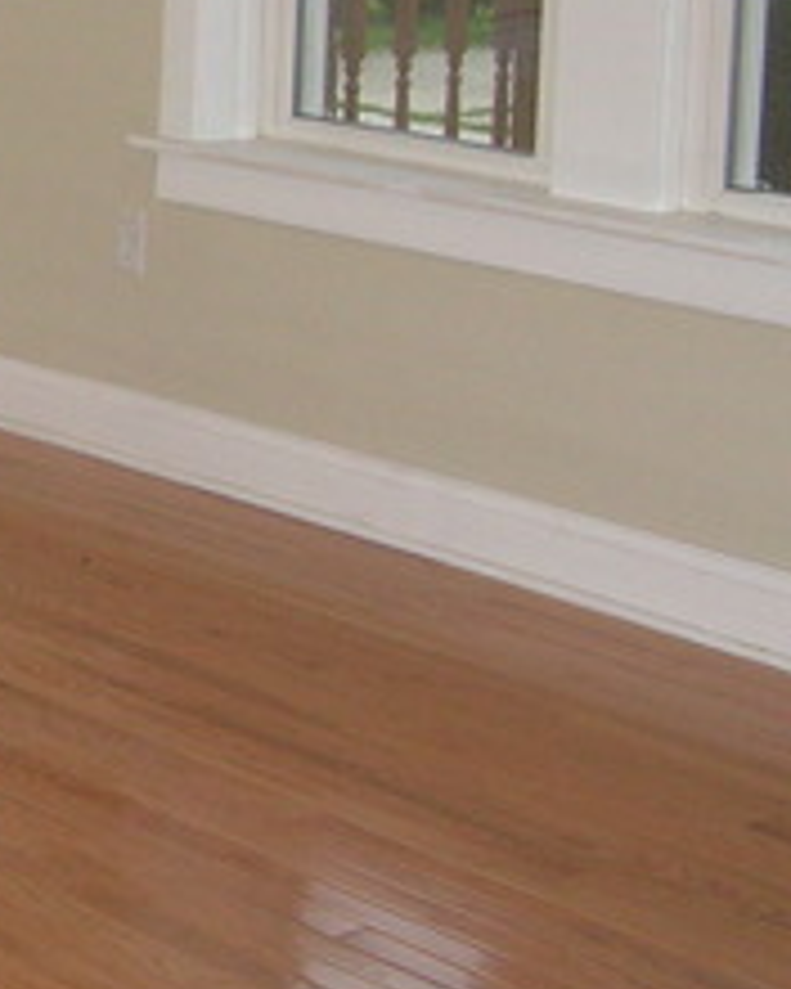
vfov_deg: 17.5
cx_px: -283
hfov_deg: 13.7
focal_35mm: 108
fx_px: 3160
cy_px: 81
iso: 100
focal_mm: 6.3
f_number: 2.8
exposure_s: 1/250
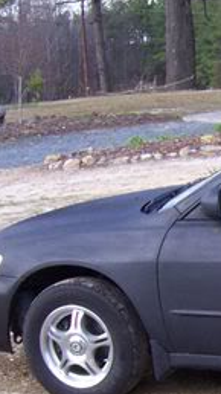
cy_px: 325
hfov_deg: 9.8
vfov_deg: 18.4
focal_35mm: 115
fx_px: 1199
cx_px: 433
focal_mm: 5.6
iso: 80
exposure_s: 1/251
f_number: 2.7
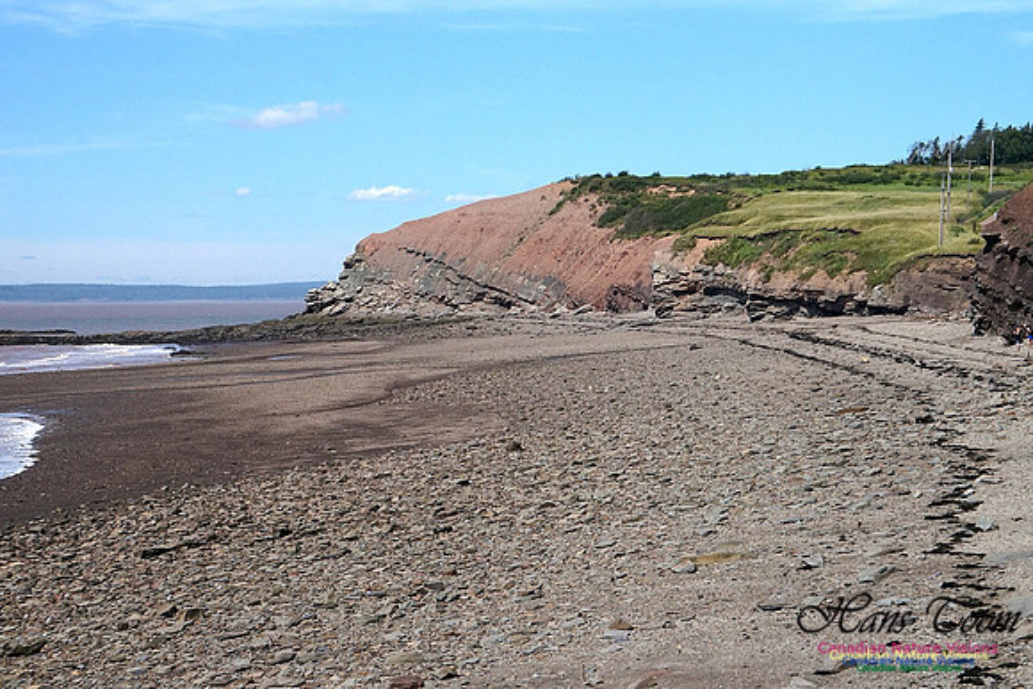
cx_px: 516
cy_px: 344
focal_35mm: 82
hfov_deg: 24.6
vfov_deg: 16.6
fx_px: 2368
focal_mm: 55
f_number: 11
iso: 800
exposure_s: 1/2000
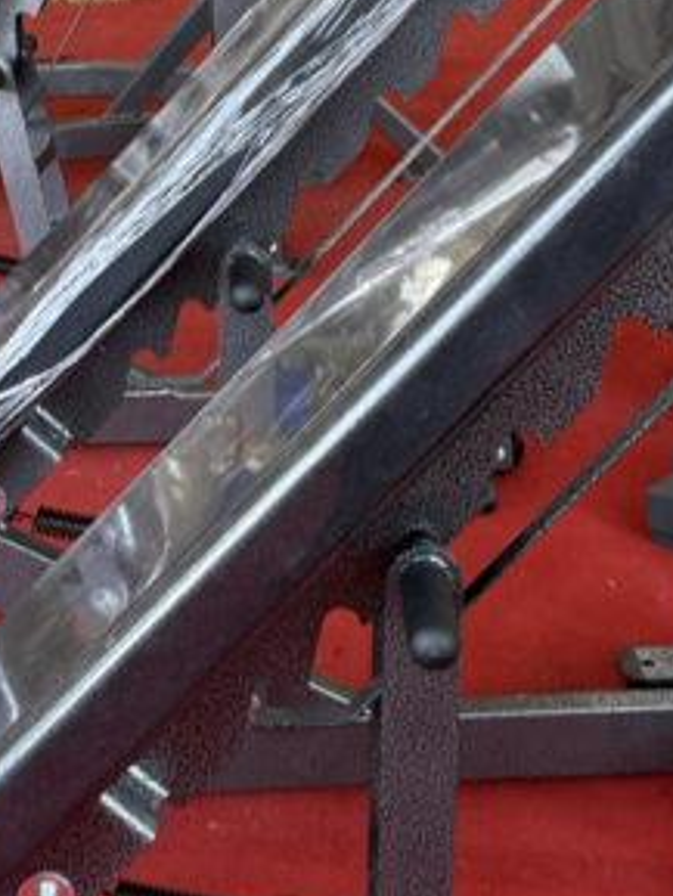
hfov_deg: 17.4
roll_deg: +3.3
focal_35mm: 85
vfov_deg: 22.9
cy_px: 279
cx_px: 254
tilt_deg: -13.8
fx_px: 2202
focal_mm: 6.76
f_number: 1.78
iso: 250
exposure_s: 1/60
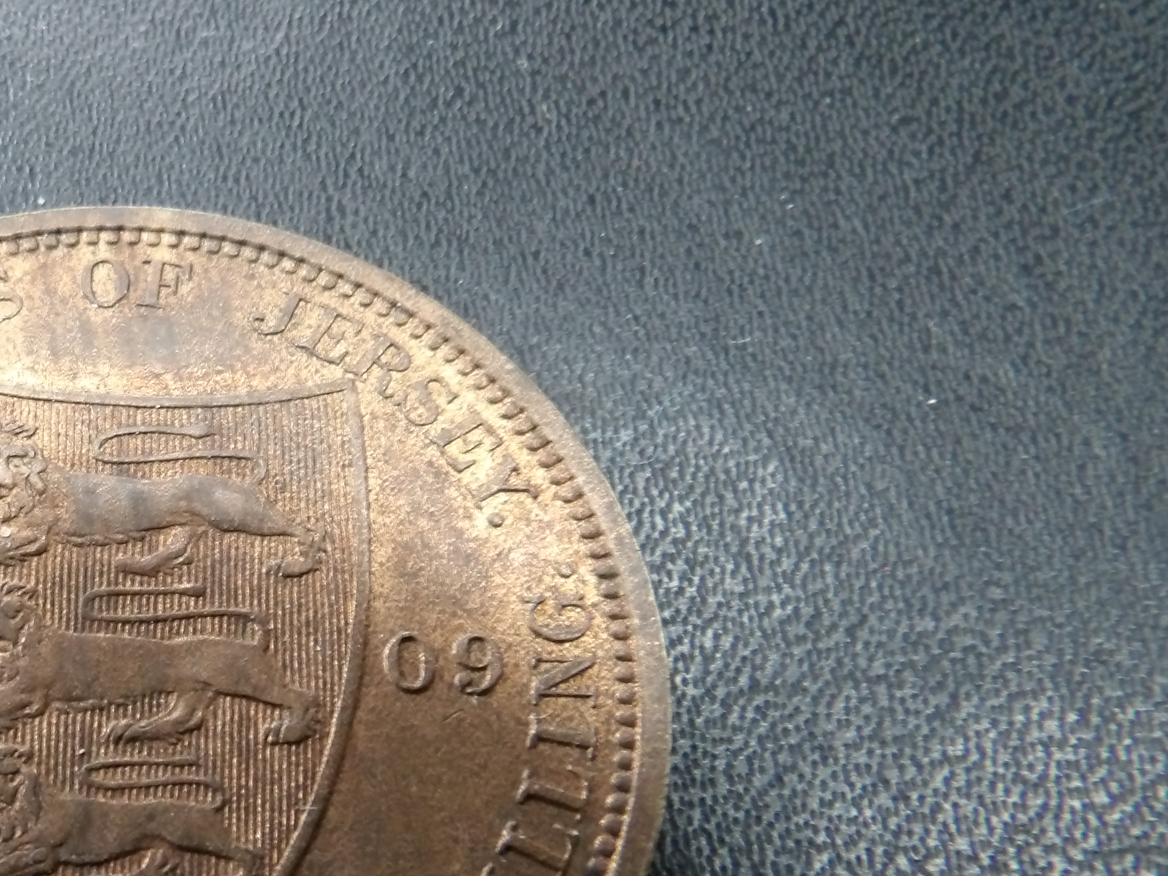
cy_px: 717
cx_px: 150
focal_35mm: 41
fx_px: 1383
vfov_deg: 34.0
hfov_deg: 42.5
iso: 335
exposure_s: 1/15
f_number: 4.1
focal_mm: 4.2
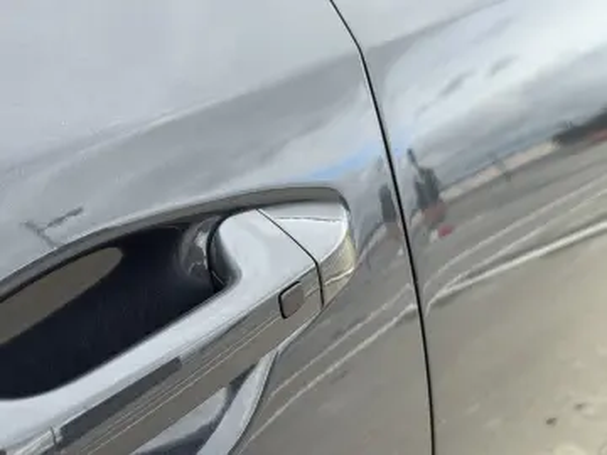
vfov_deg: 30.3
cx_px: 304
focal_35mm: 48
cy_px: 228
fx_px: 842
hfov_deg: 39.7
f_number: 1.78
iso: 100
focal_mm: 6.76
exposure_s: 1/769
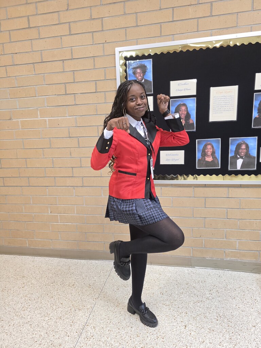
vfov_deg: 73.9
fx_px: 231
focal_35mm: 23
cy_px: 174
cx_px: 130
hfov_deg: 58.9
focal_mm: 6.3
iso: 640
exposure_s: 1/120
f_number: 1.7
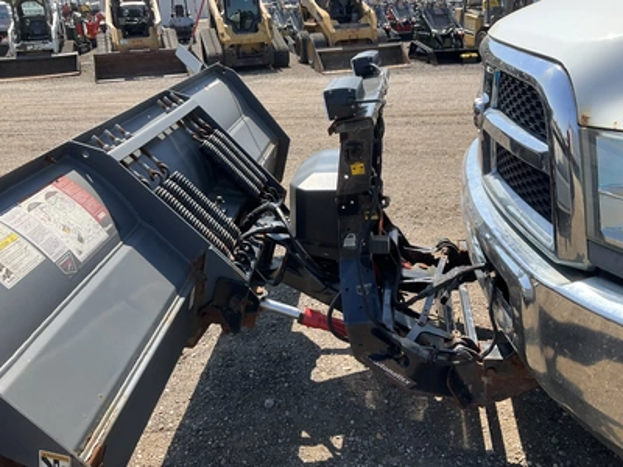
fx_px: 522
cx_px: 312
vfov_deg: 48.2
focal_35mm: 29
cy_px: 234
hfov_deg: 61.7
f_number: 1.8
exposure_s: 1/739
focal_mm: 3
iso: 25
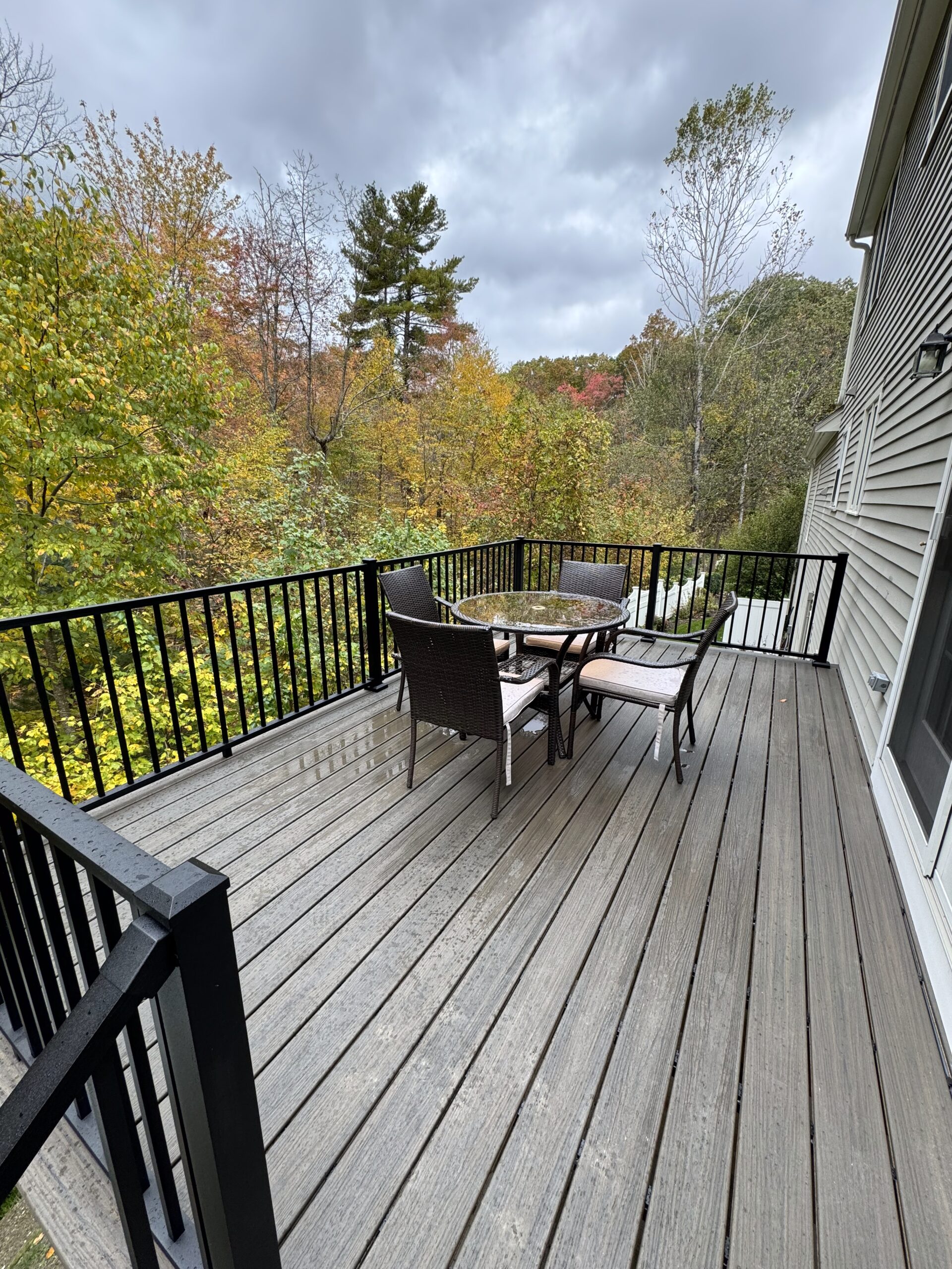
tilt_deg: -15.6
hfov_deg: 85.7
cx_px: 476
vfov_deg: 102.1
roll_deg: -1.0
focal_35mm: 14
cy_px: 634
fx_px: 513
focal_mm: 2.22
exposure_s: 1/99
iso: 40
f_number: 2.2
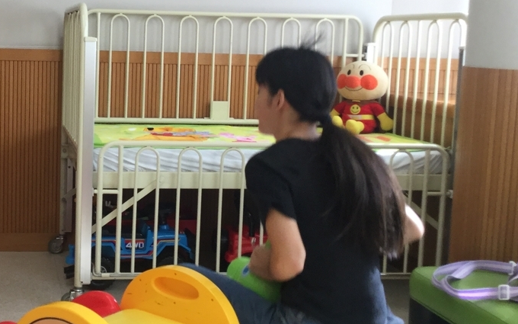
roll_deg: -0.4
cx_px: 95
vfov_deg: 22.3
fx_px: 819
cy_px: 130
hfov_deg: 33.9
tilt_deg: -9.0
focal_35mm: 58
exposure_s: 1/40
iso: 32
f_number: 2.4
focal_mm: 3.3
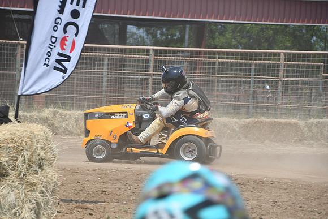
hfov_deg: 7.4
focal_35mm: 277
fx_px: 2524
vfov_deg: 5.0
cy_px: 110
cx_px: 164
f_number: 8
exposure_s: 1/500
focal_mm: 185
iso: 140
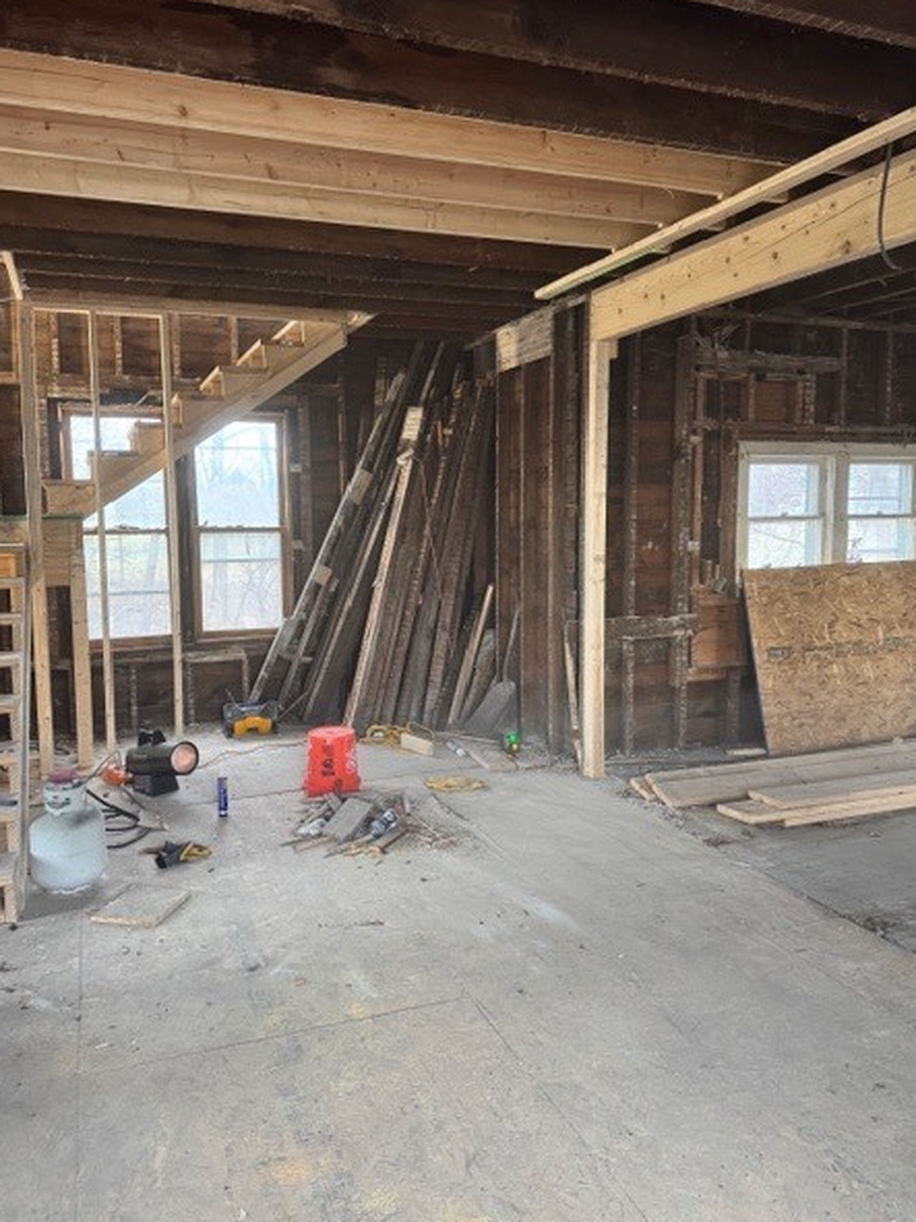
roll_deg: +0.8
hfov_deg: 53.0
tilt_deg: -5.6
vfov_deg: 67.3
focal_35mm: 26
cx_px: 438
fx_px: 918
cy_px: 598
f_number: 1.78
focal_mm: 6.76
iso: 250
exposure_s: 1/60
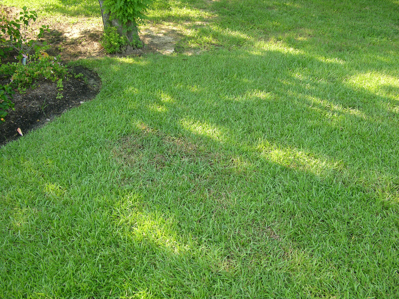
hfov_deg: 52.6
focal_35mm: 35
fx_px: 403
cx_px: 200
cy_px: 150
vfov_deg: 40.7
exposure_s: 1/55.7
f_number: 3.2
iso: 50
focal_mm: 8.9
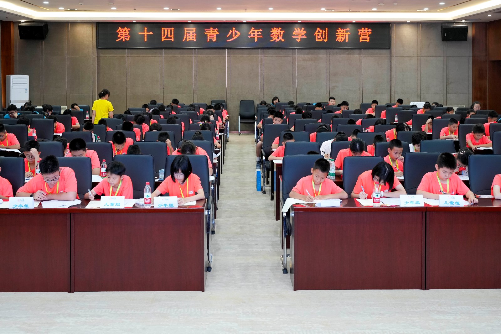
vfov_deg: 33.1
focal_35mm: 40
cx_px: 250
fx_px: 562
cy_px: 167
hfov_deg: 48.0
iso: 2000
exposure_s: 1/100
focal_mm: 40.4
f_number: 4.5
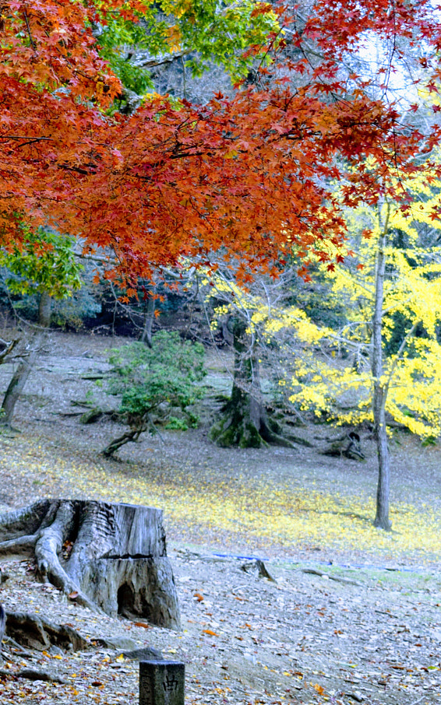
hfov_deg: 12.1
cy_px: 239
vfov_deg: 19.2
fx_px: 2077
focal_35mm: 108
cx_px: 110
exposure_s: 1/125
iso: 400
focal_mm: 40
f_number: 5.6
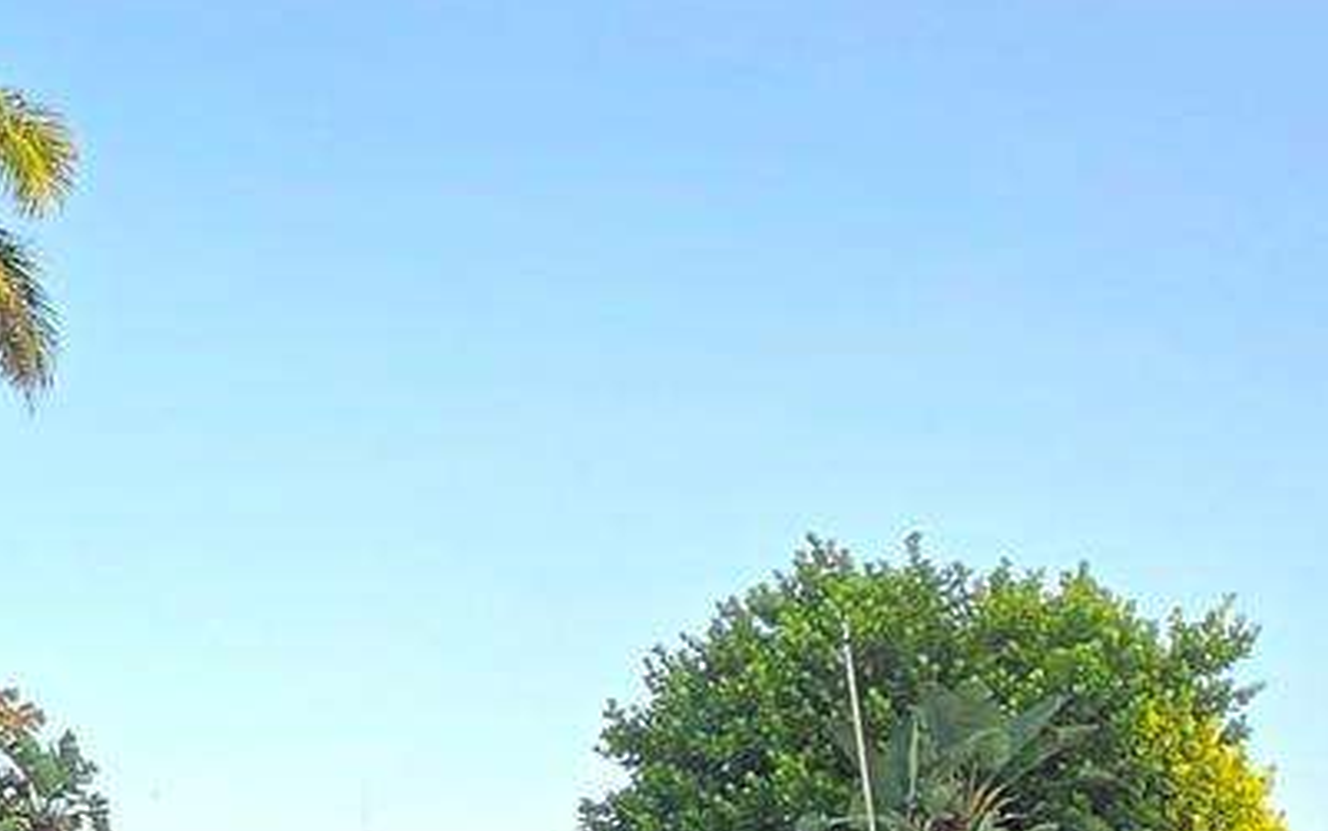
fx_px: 1991
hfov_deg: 27.7
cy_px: 646
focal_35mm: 55
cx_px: -566
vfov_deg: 23.3
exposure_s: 1/359
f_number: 2.2
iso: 64
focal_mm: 1.7
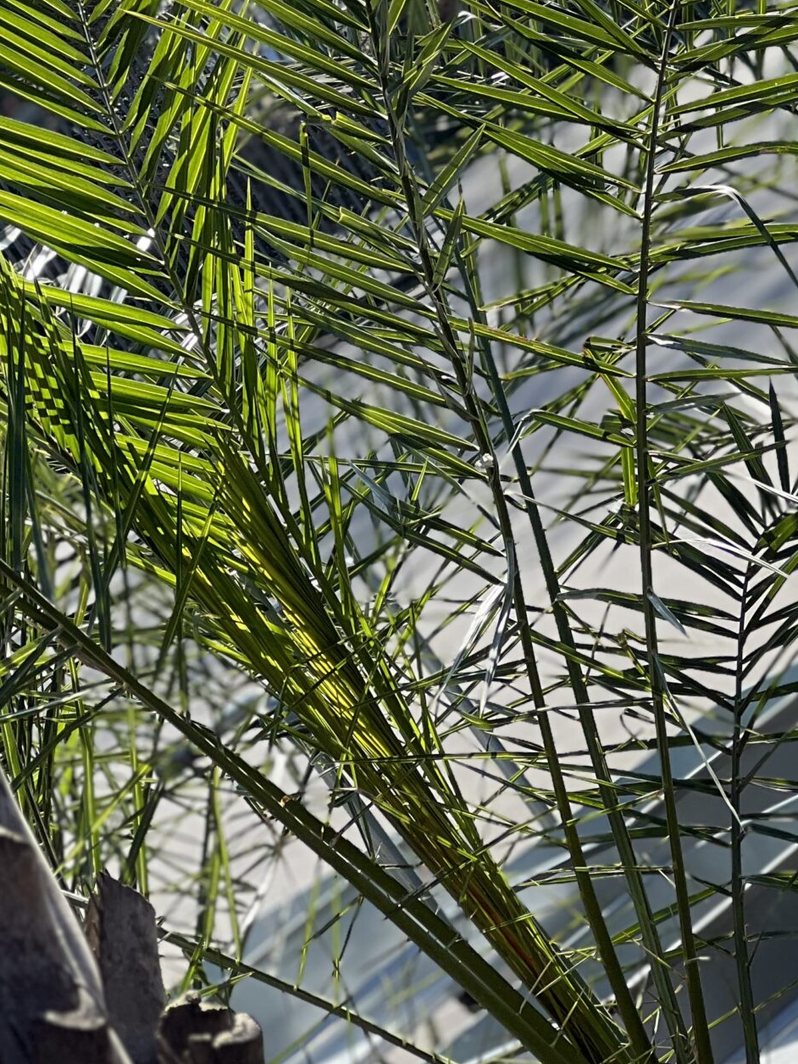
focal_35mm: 157
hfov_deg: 9.4
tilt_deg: -3.4
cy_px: 352
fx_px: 4826
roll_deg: +33.5
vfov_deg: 12.6
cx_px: 625
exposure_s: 1/374
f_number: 2.8
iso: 32
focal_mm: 9
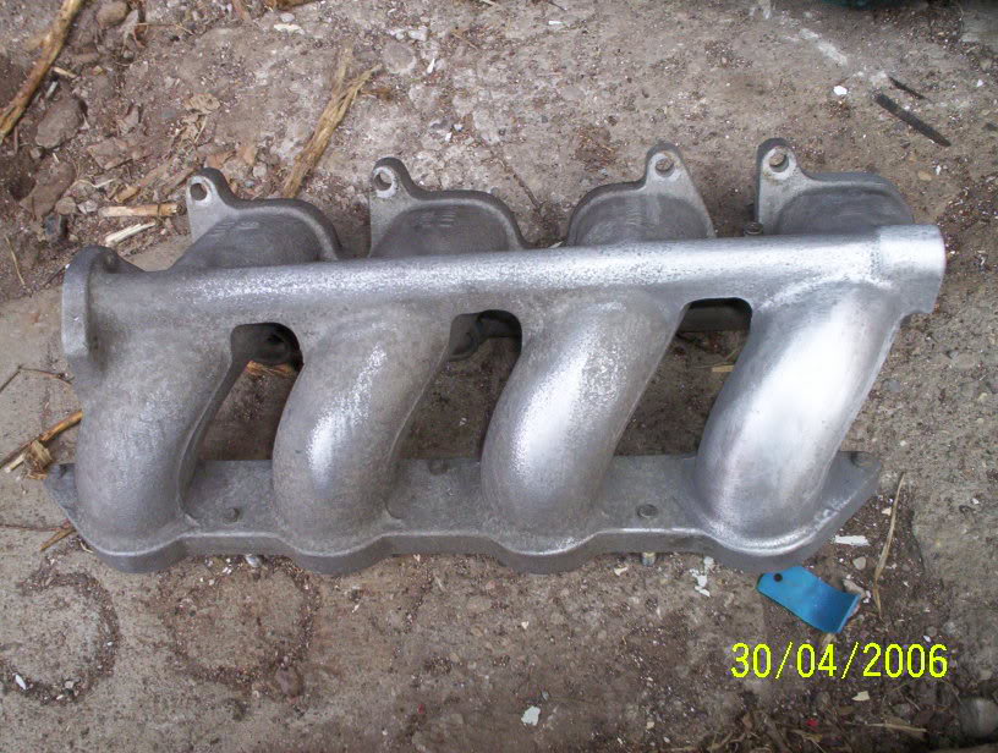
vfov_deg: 37.9
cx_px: 499
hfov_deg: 48.9
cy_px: 376
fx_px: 1098
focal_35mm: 38
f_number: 4.5
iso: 140
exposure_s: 1/67.4
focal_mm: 4.99
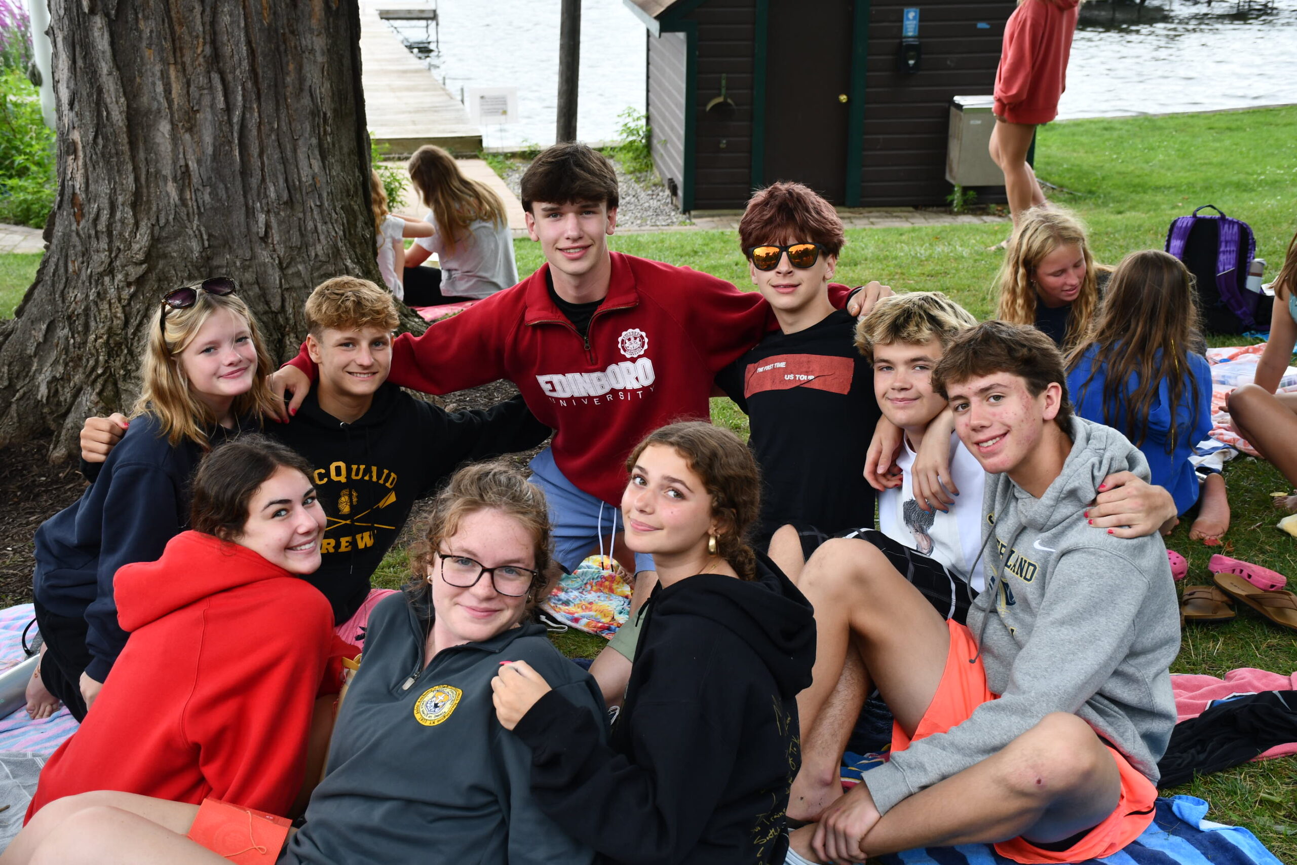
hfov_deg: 38.9
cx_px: 648
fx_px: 1837
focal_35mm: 51
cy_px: 432
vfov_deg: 26.5
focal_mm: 34
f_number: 5.6
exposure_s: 1/250
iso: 250
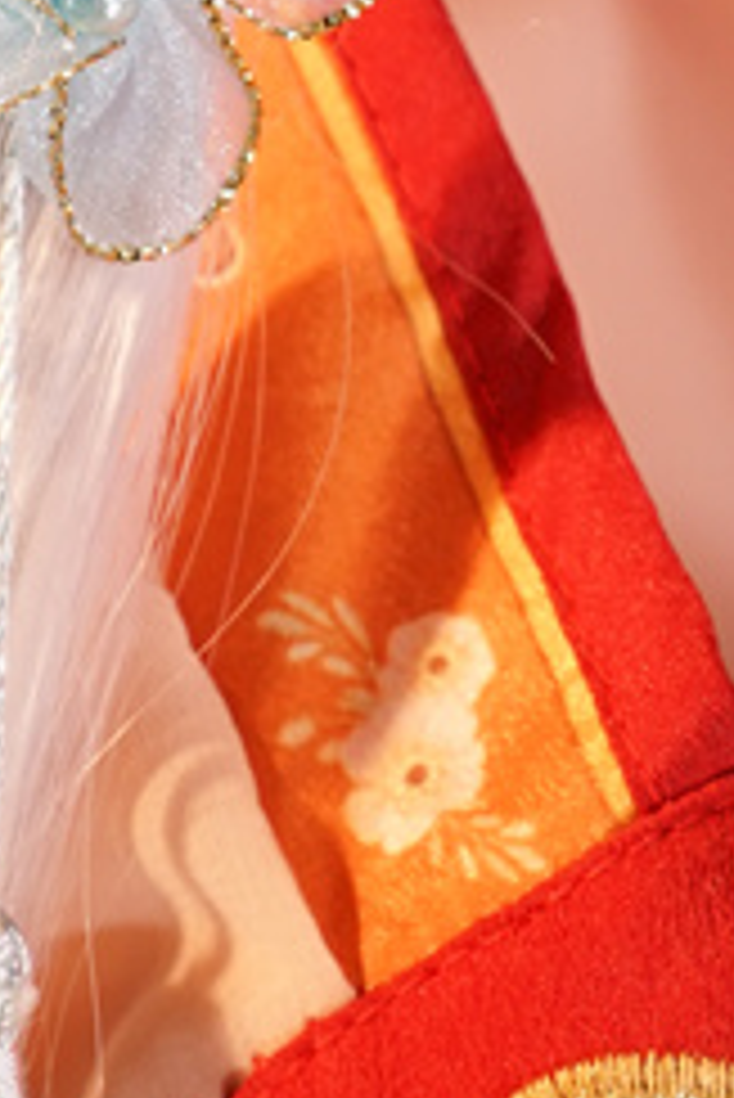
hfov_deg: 7.1
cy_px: -230
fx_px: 5863
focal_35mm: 192
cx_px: 815
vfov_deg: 10.5
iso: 400
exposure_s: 1/80
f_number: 6.3
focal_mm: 35
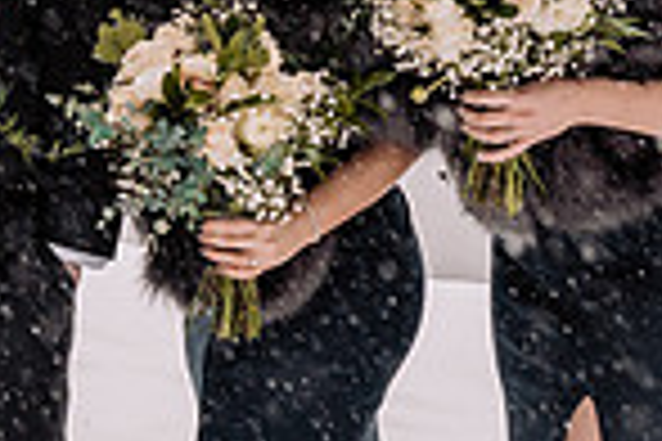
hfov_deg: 11.8
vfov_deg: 8.0
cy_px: -126
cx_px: -203
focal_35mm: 170
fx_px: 3126
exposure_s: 1/250
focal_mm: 35
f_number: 5
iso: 1250
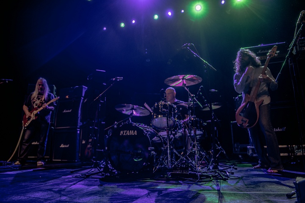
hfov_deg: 73.7
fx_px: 203
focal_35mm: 24
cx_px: 152
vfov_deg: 53.2
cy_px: 102
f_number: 3.2
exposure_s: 1/100
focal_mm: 24
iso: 560
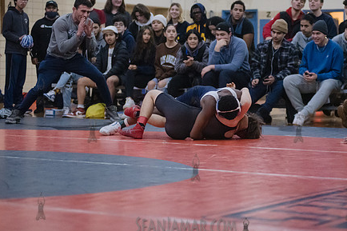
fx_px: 1031
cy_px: 90
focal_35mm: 107
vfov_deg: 12.8
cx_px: 195
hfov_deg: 19.1
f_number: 3.2
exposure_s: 1/400
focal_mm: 80
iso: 8000
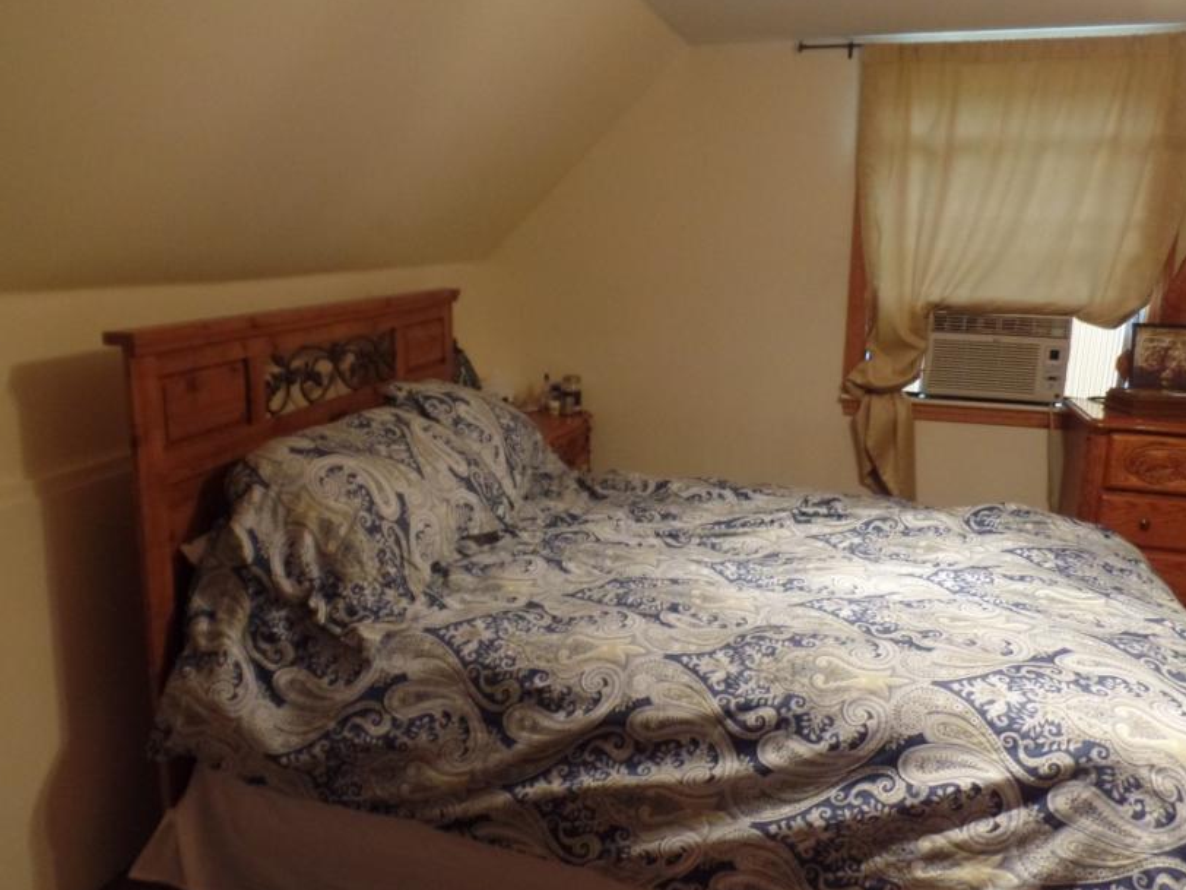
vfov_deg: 48.2
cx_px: 561
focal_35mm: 29
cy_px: 436
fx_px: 994
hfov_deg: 61.6
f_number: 2.8
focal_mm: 4.1
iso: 400
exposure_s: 1/15
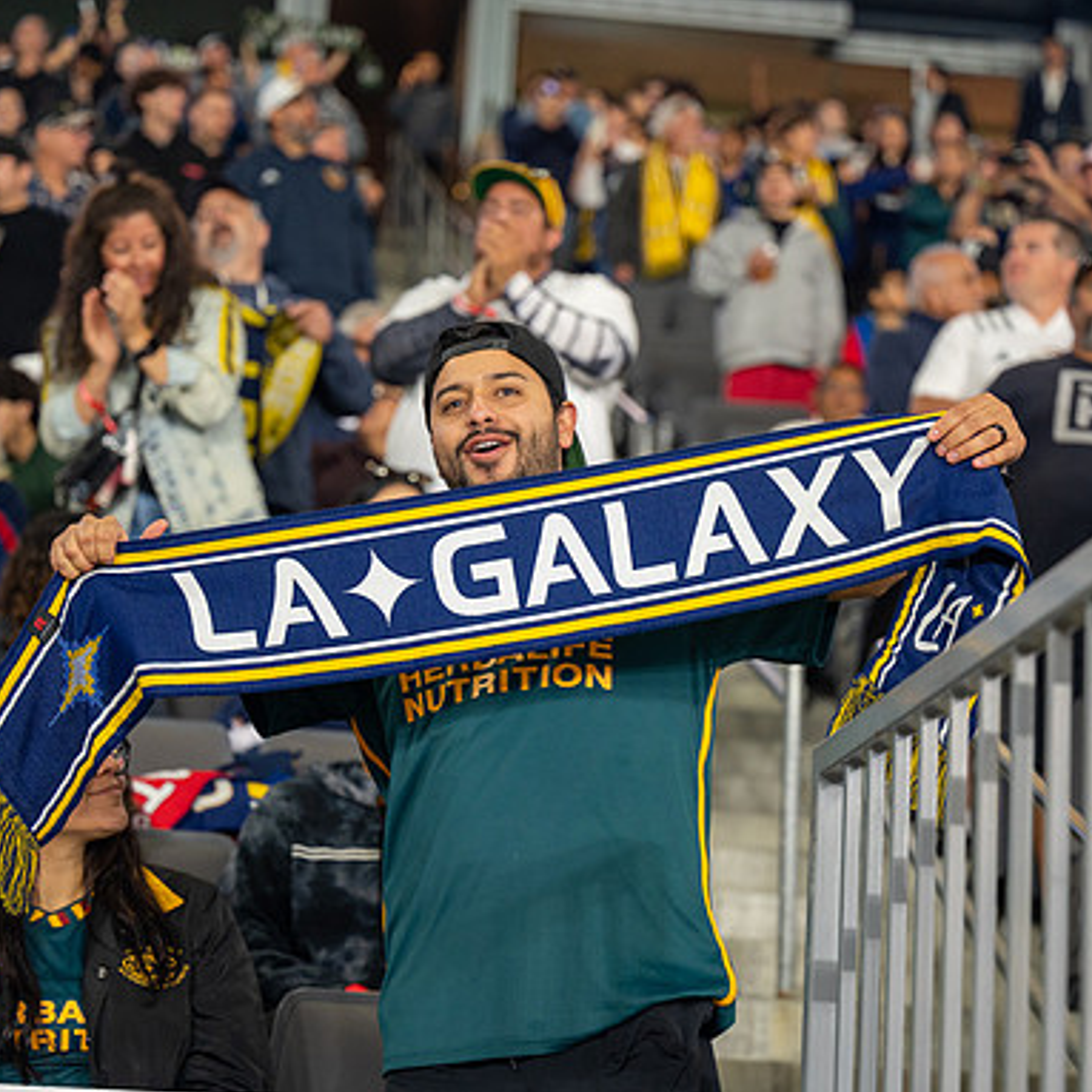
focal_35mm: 90
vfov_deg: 19.3
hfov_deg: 19.3
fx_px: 3212
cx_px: 579
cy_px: 547
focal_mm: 70
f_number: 2.8
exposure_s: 1/200
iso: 1600
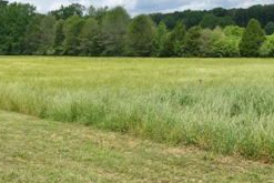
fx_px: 472
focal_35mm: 62
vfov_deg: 21.9
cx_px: 134
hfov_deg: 32.4
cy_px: 75
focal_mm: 34
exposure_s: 1/320
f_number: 11
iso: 320
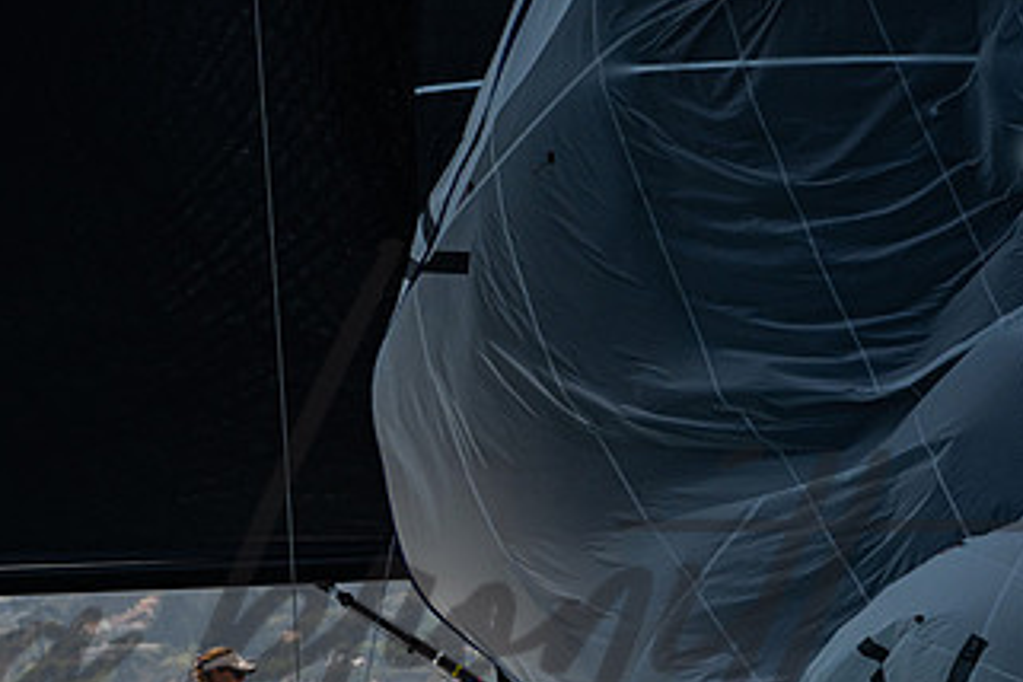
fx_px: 15401
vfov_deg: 2.5
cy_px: 601
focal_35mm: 542
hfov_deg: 3.8
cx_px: 415
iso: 500
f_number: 8
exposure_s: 1/4000
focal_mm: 290
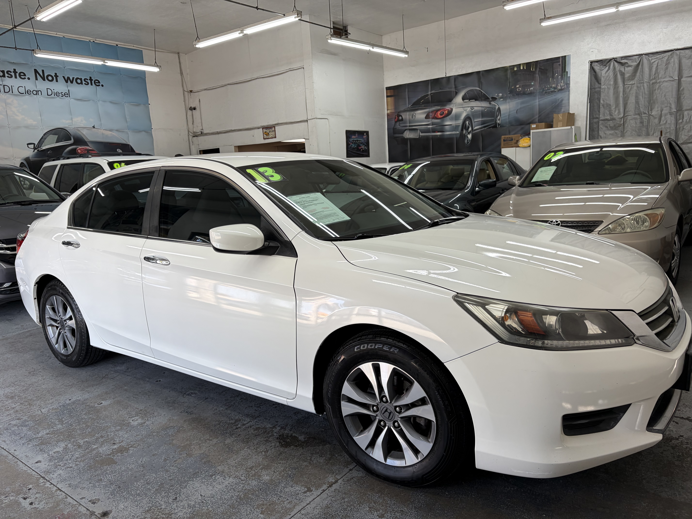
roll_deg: +4.2
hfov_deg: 67.3
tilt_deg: -9.0
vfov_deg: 53.1
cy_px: 260
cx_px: 346
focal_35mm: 26
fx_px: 520
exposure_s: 1/120
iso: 32
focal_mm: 5.96
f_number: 1.6
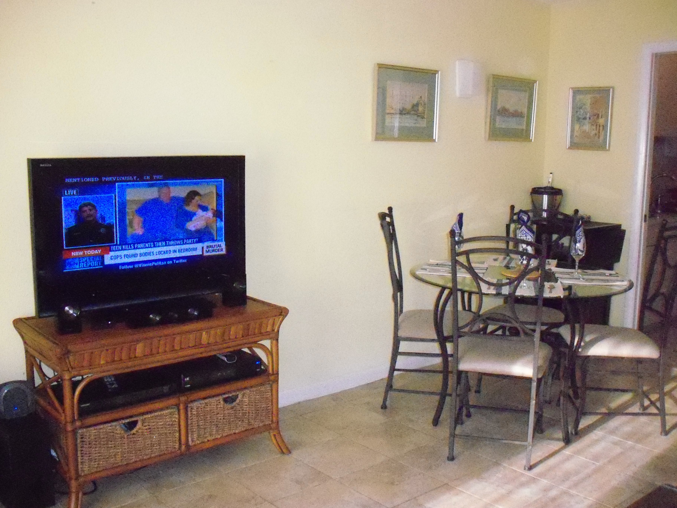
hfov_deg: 49.0
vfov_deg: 37.7
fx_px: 743
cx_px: 338
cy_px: 254
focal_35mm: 38
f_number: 3.5
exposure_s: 1/500
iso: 1600
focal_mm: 6.3
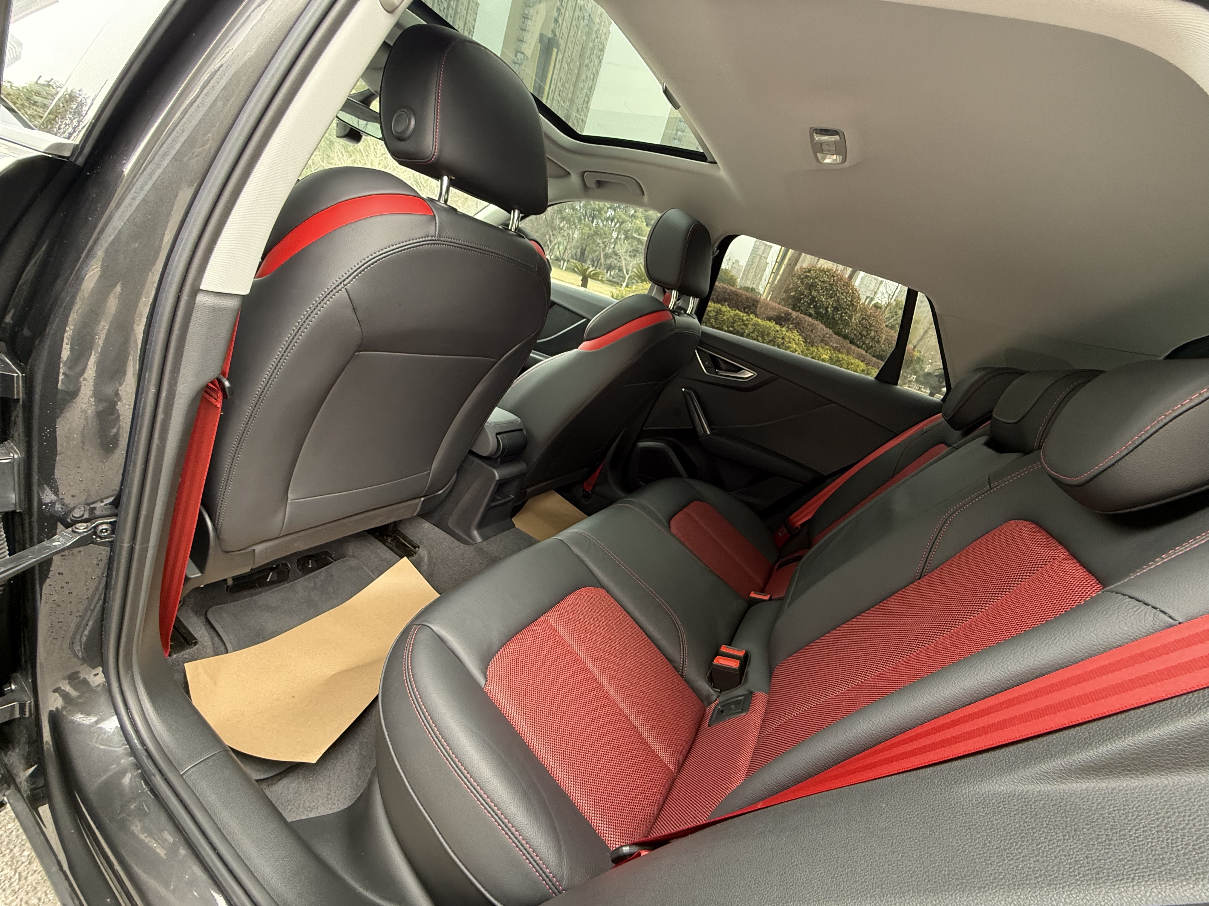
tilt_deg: -18.9
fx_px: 489
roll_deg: -19.6
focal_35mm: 14
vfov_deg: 85.7
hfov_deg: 102.1
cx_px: 604
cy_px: 453
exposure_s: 1/99
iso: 320
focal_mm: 2.22
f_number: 2.2
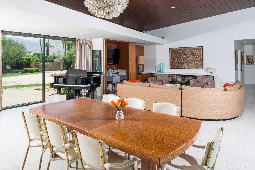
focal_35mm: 24
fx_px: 170
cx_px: 128
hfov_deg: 73.7
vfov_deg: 53.1
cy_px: 85
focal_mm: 24
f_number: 22
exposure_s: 1/80
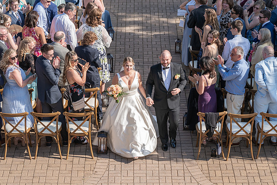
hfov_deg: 20.2
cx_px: 155
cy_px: 110
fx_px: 776
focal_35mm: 101
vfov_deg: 13.6
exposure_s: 1/320
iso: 100
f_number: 5.6
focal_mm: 79
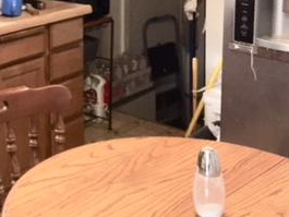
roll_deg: +0.1
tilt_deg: -7.0
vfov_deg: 19.8
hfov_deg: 26.1
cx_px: -10
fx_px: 585
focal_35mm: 70
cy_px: -39
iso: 50
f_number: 2.2
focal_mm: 4.15
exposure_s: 1/30
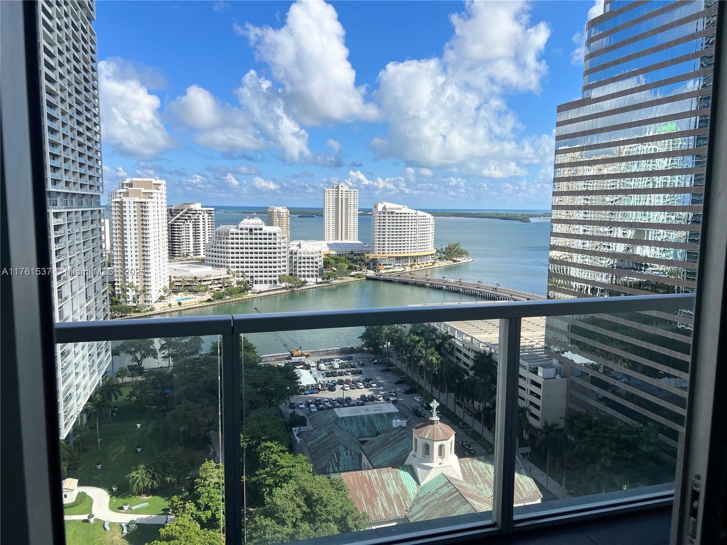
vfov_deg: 53.1
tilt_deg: -7.3
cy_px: 272
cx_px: 364
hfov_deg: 67.3
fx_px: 546
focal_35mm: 26
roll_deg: -1.3
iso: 50
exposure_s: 1/5076
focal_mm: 5.7
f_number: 1.5
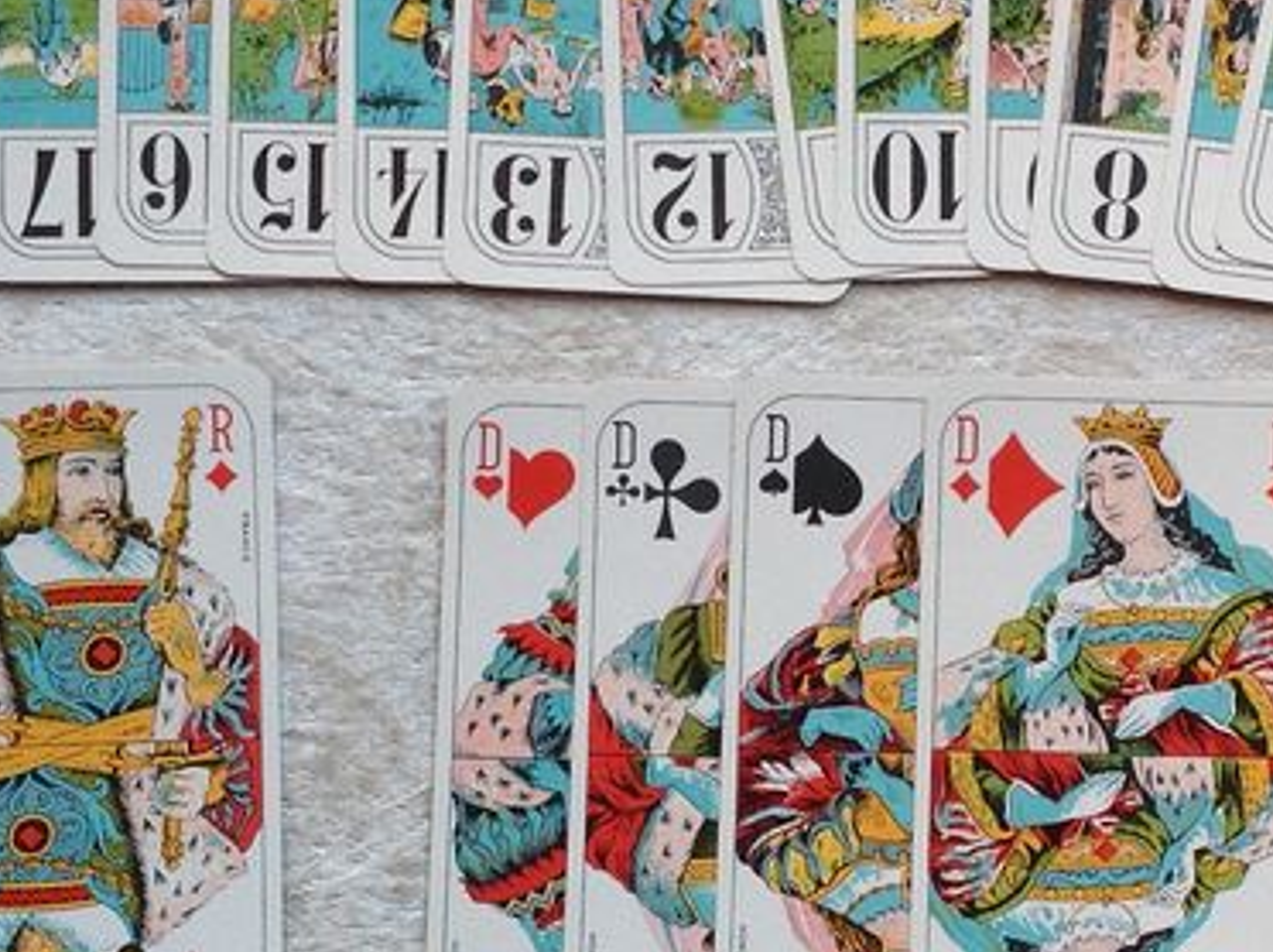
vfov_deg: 15.6
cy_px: 755
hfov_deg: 20.7
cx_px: 931
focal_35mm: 94
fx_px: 3452
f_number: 2.4
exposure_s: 1/120
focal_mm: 4.28
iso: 80
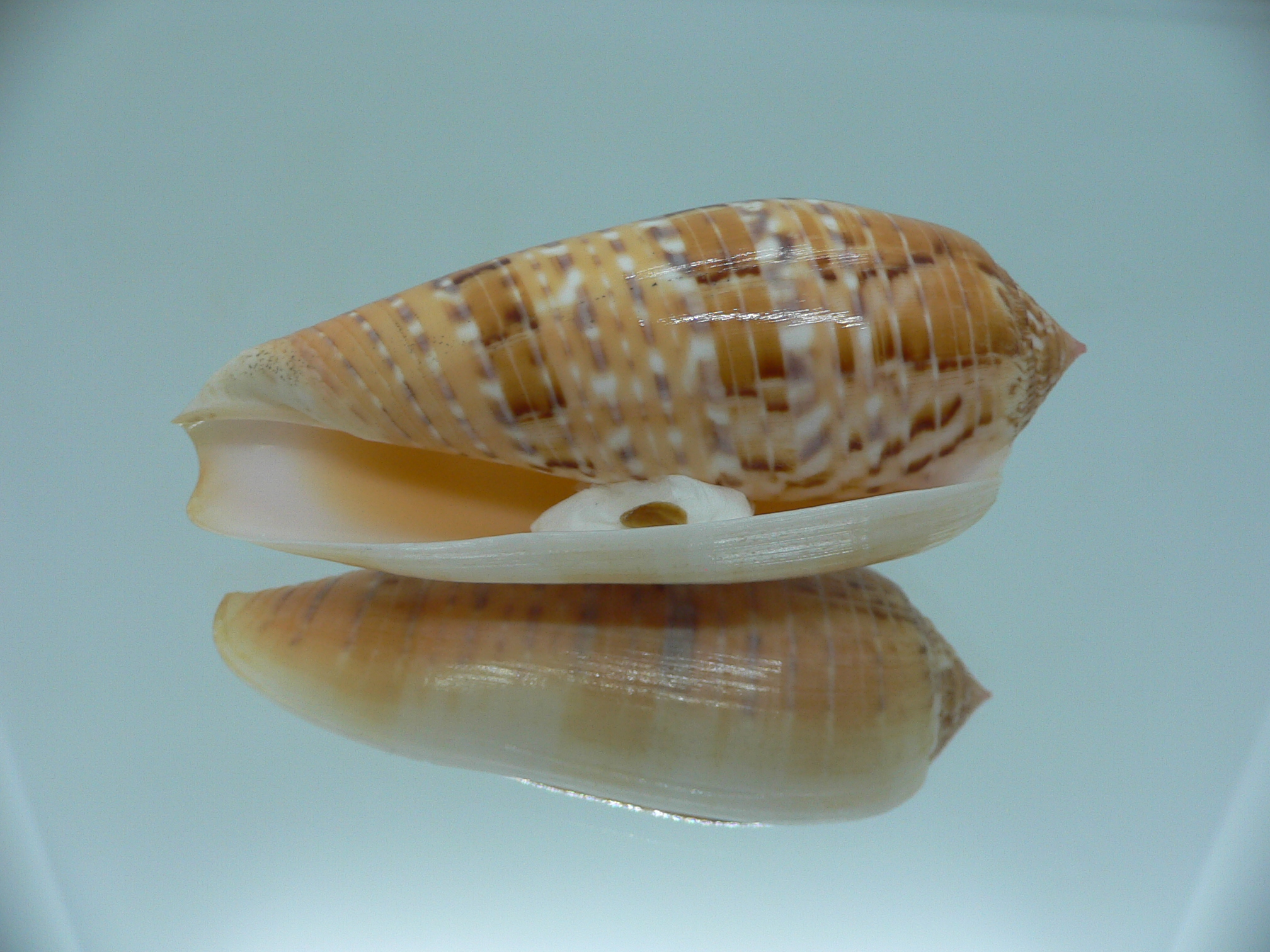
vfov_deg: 40.7
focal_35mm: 35
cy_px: 476
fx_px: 1284
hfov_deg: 52.6
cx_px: 635
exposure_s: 1/60
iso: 80
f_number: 2.8
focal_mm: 4.6
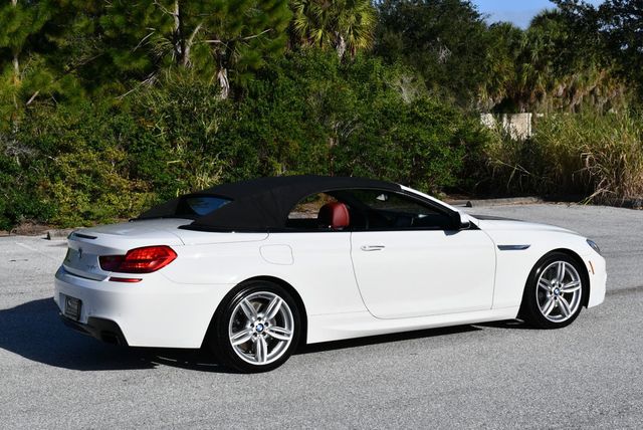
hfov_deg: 33.4
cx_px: 322
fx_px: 1073
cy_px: 215
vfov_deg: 22.7
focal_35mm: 60
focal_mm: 30
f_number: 9
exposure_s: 1/320
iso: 100
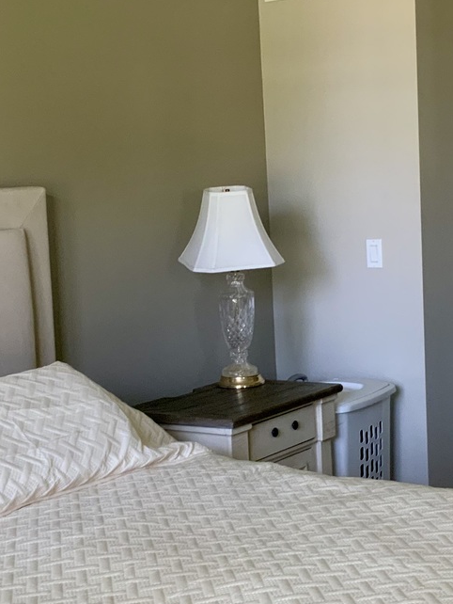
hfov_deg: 22.5
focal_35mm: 65
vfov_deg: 29.8
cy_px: 307
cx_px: 299
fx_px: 1133
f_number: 1.8
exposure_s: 1/60
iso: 200
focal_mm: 3
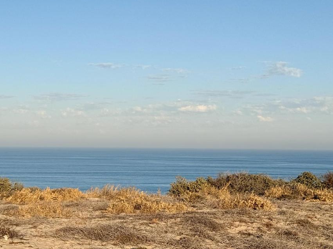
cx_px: 73
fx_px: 741
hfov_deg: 25.0
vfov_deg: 19.0
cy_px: 67
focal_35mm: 77
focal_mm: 6.76
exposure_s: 1/6536
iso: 64
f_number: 1.78
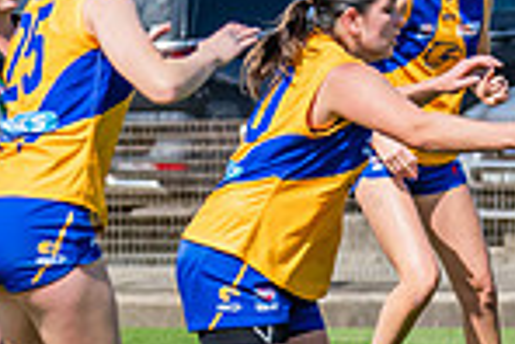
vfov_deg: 1.1
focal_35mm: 1256
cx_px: 886
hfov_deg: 1.6
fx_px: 17985
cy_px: 241
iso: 800
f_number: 9
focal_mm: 240
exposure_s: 1/1600
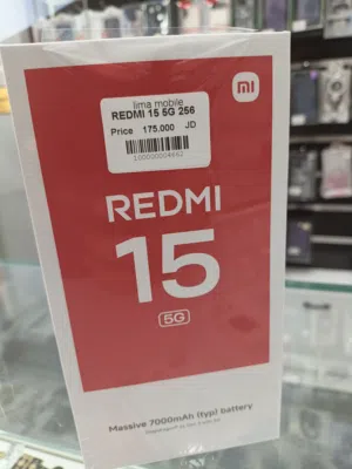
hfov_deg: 58.9
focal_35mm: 23
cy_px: 234
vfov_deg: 73.9
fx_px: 312
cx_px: 176
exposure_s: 1/100
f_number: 1.79
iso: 101
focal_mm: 4.71
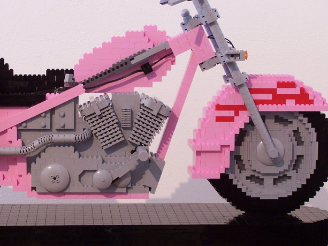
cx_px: 115
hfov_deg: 17.5
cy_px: 109
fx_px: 1061
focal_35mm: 112
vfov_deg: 13.2
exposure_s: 1/2
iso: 80
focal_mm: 11.1
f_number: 3.2
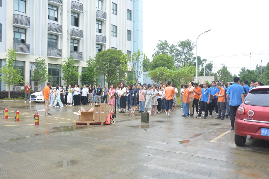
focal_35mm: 32
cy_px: 90
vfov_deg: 41.7
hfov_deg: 59.5
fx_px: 235
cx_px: 134
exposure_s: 1/160
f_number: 5.6
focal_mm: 21
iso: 320
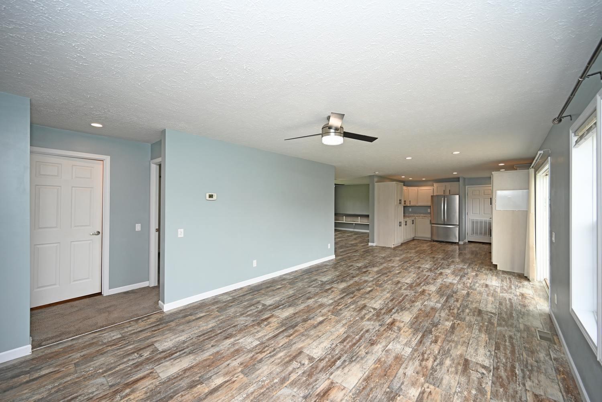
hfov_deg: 104.3
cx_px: 301
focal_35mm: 14
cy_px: 201
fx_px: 234
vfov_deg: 81.2
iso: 320
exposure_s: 1/60
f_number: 4
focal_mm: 14
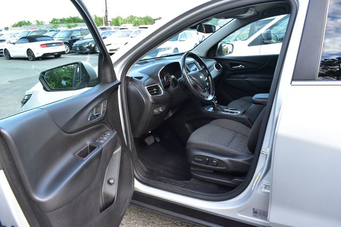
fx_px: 256
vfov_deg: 47.9
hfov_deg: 67.4
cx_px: 170
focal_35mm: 27
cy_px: 114
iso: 400
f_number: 8
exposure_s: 1/50
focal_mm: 18
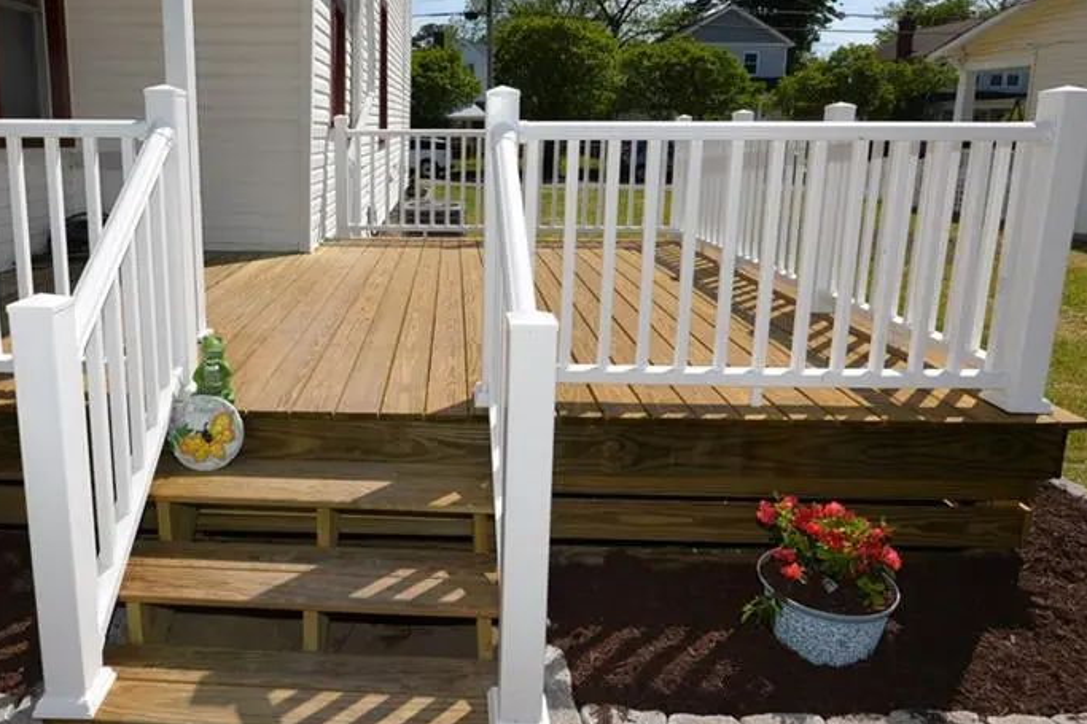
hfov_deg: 72.8
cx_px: 425
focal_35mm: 24
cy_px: 263
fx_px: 724
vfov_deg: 52.4
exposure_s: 1/200
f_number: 10
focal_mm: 16
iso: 100
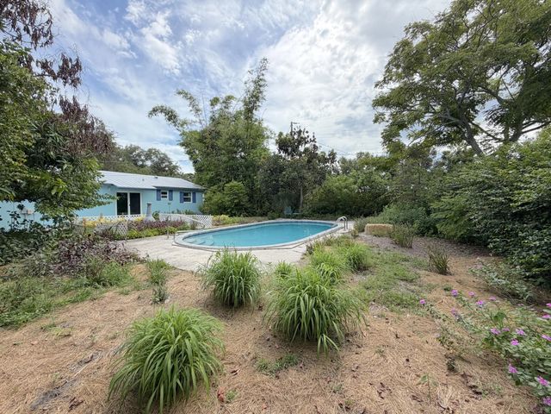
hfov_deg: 102.1
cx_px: 276
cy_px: 207
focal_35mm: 14
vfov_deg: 85.7
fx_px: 223
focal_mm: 2.22
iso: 32
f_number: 2.2
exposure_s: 1/955
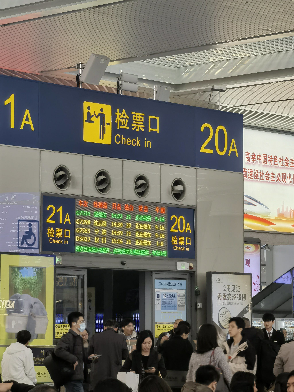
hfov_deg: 11.0
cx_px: 147
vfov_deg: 14.6
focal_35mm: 135
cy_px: 196
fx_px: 1529
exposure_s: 1/49.8
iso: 200
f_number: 3.4
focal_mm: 14.45
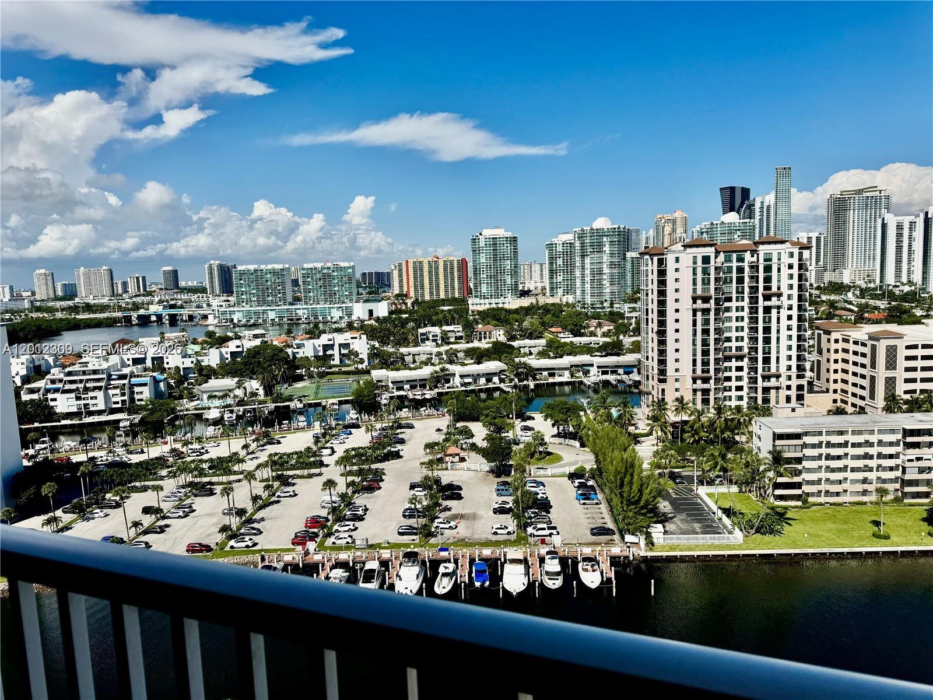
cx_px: 466
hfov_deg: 71.6
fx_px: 647
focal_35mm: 24
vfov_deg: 56.8
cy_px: 350
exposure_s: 1/10417
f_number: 1.78
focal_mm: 6.76
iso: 80
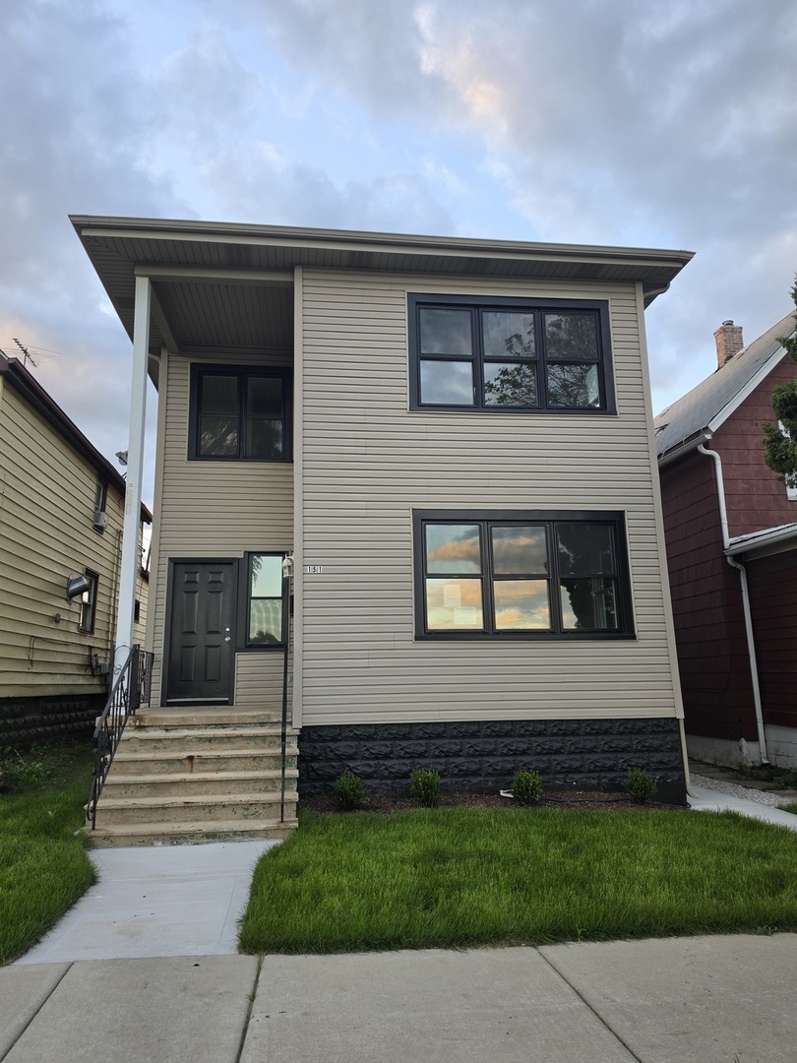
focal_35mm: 23
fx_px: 706
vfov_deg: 73.9
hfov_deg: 58.9
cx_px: 398
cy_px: 532
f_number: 1.4
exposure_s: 1/180
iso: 32
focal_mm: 6.5
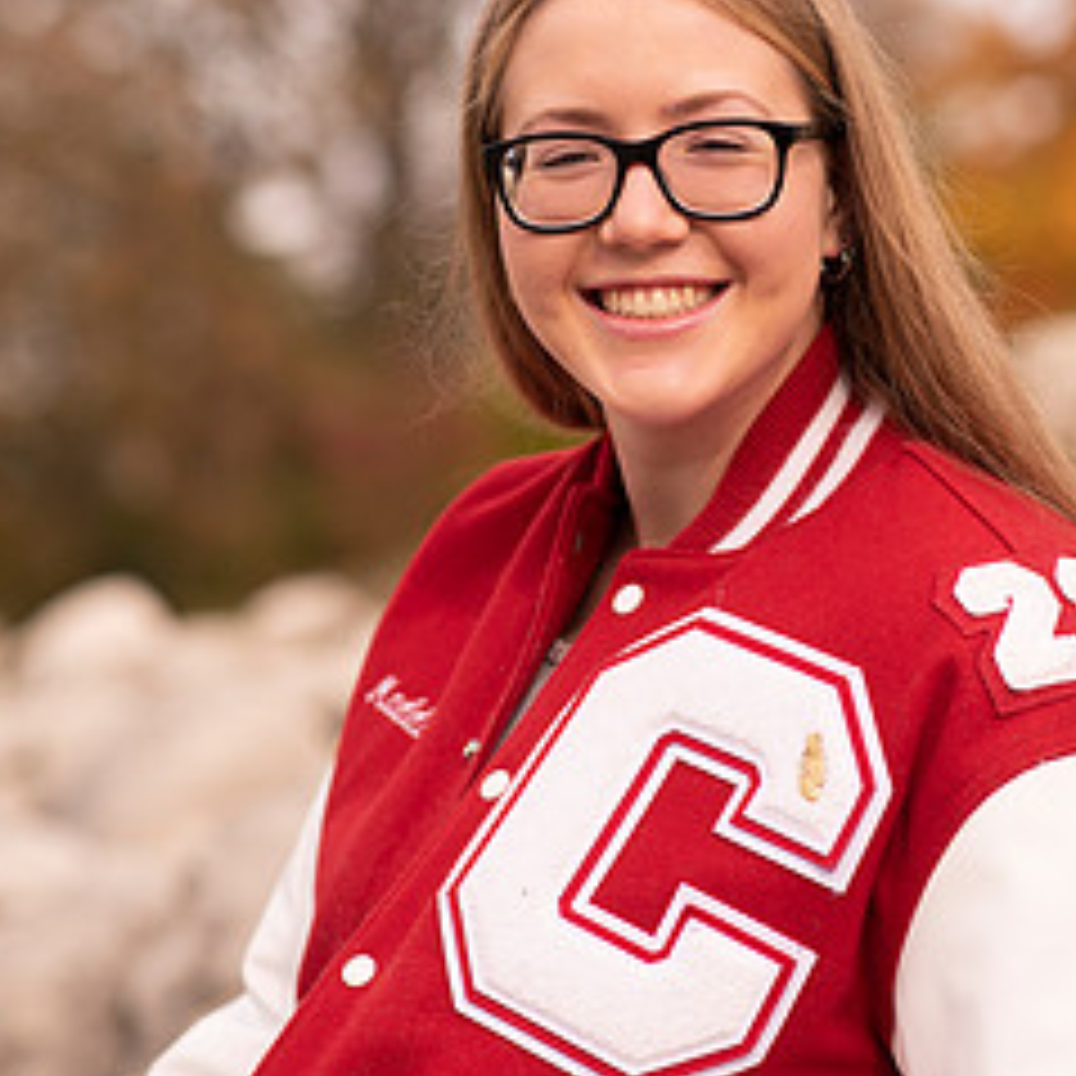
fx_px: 4783
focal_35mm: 136
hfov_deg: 12.8
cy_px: 455
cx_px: 648
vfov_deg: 12.8
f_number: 2.5
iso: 100
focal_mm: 85
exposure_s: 1/1000
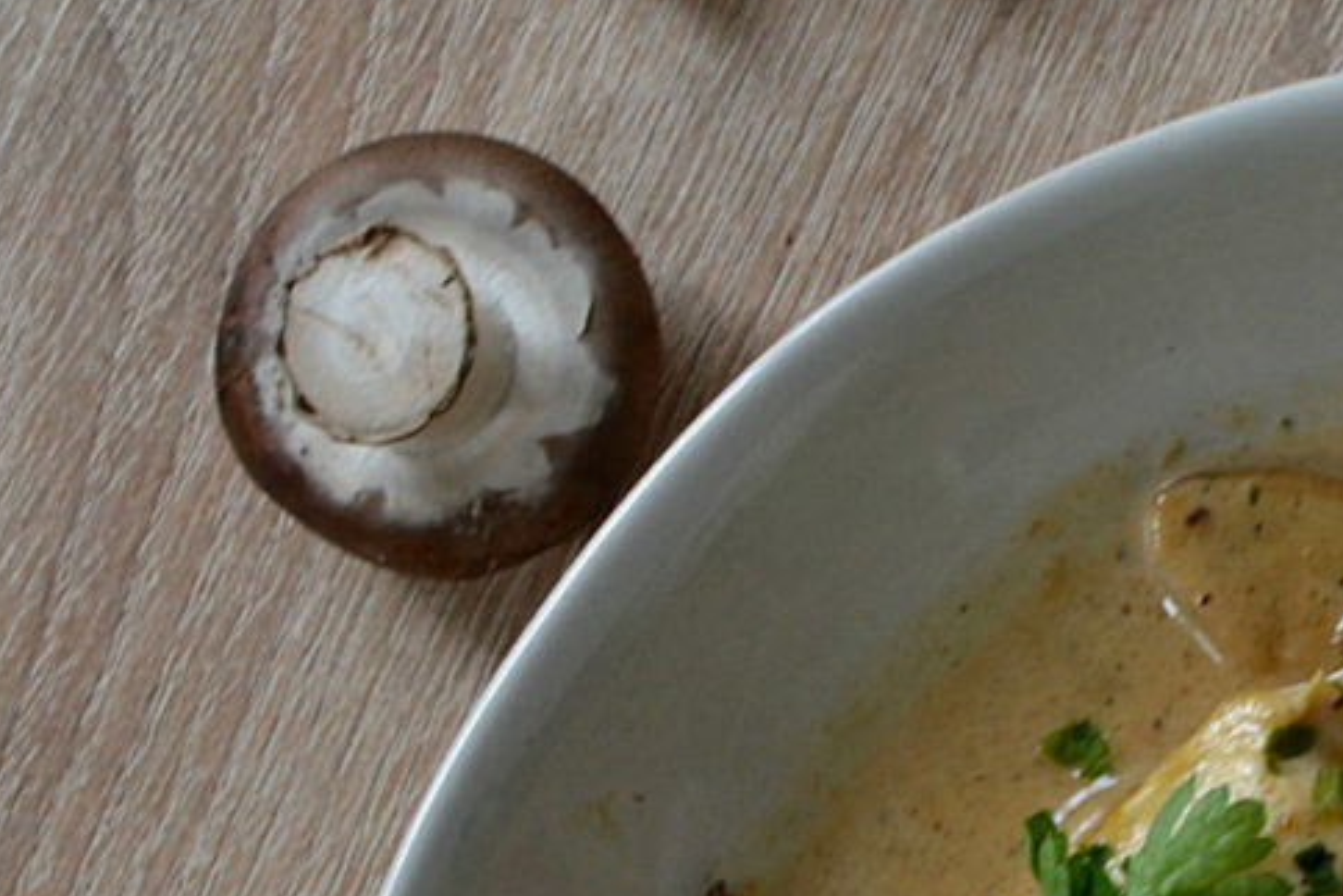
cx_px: 1698
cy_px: 1369
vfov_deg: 8.1
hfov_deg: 12.0
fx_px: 6216
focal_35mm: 167
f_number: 5.6
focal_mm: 35
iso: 280
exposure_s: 1/125
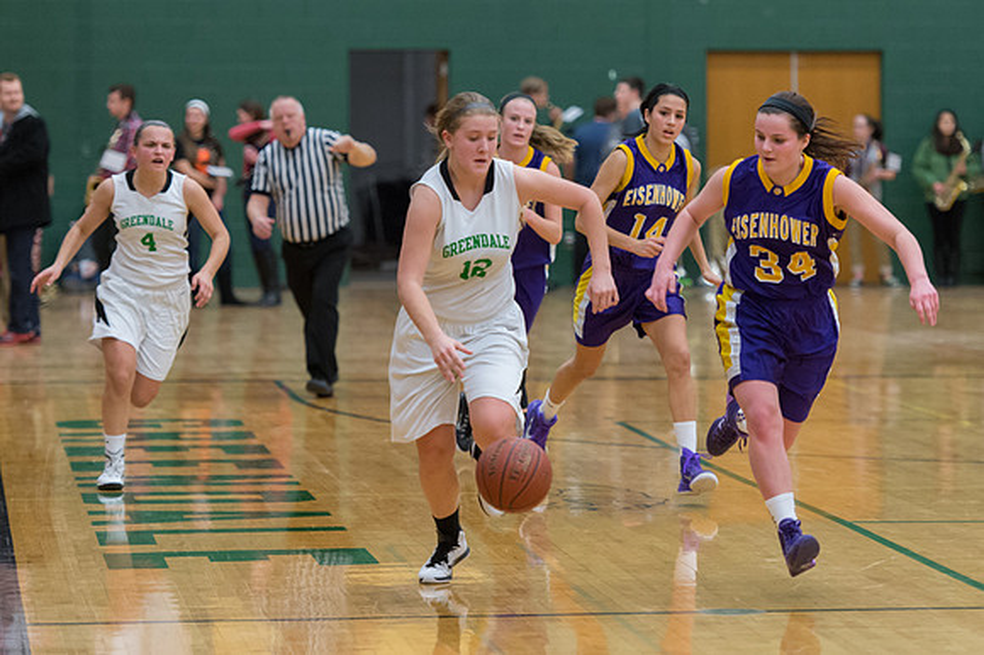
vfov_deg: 8.0
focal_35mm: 170
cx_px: 522
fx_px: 4657
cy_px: 261
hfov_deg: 12.1
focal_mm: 135
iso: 5000
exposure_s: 1/500
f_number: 2.8
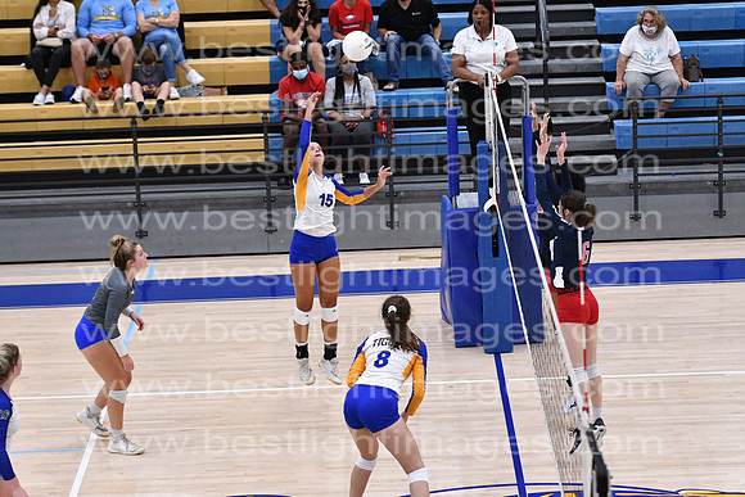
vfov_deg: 10.2
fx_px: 2794
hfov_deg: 15.2
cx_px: 372
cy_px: 248
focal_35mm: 135
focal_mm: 90
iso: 6400
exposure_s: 1/1000
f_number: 3.2
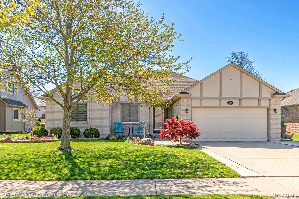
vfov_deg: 43.6
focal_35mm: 30
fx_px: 249
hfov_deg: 61.9
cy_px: 100
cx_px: 150
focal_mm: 20
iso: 250
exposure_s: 1/80
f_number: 18
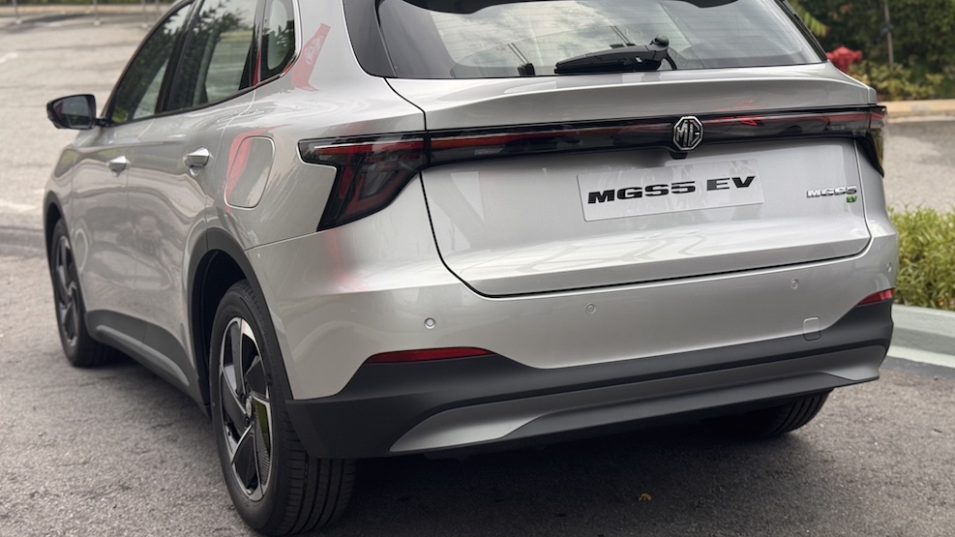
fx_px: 1342
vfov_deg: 22.6
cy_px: 242
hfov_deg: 39.2
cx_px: 478
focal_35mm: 53
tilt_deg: -13.6
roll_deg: +1.6
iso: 64
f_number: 1.78
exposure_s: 1/477
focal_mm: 6.76
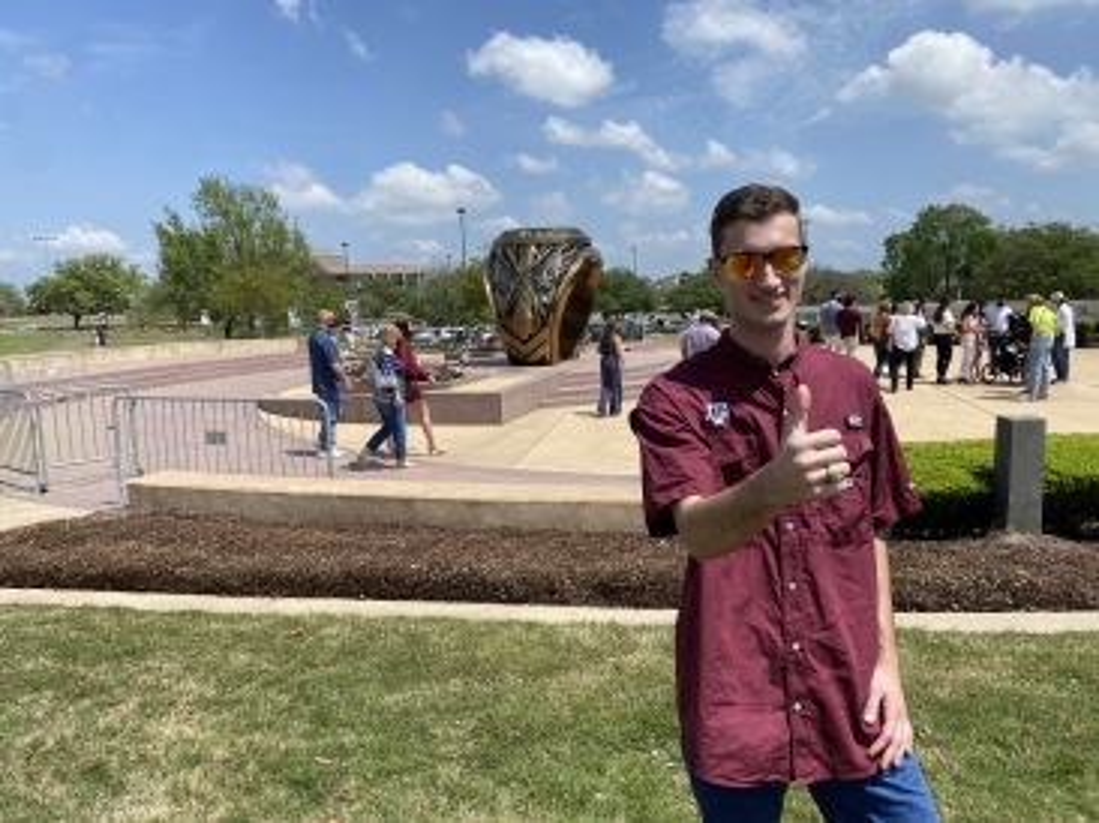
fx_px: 825
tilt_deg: -7.4
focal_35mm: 26
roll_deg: +1.2
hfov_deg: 67.3
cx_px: 550
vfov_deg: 53.0
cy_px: 412
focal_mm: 4.25
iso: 32
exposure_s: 1/2967
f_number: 1.8
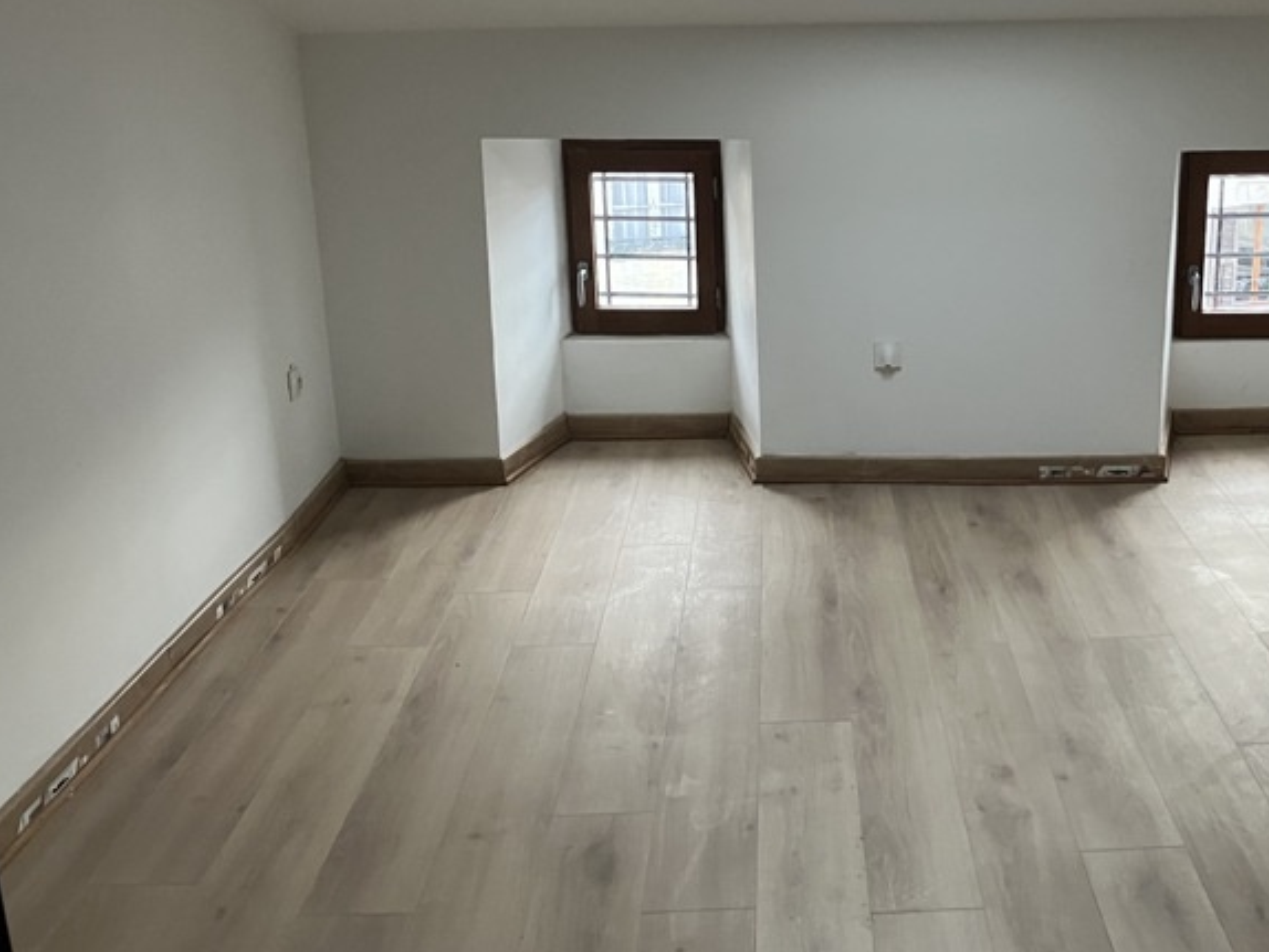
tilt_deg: -14.2
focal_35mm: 39
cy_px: 345
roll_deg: +0.2
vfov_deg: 36.6
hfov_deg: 47.2
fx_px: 1430
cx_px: 825
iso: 160
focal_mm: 3.99
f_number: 1.8
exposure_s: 1/60
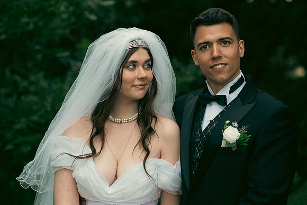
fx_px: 1066
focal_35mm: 125
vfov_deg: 11.0
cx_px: 154
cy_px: 102
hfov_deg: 16.4
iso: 800
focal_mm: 125
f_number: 3.5
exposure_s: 1/160
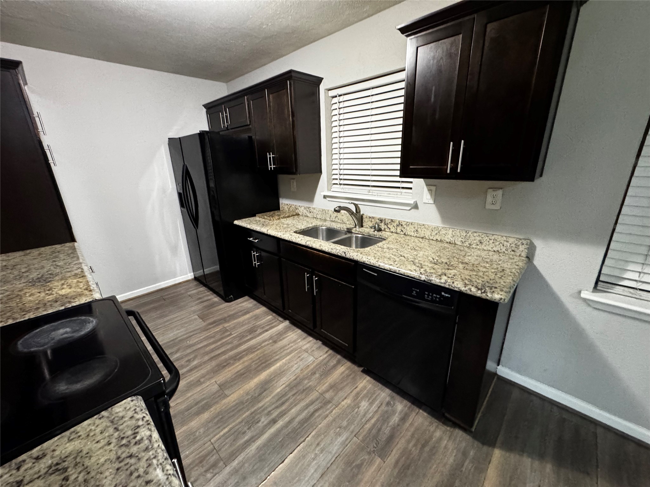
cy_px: 244
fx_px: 263
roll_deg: -0.1
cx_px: 325
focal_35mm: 14
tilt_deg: -17.2
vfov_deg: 85.7
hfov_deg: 102.1
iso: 1000
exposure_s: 1/60
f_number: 2.2
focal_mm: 2.22
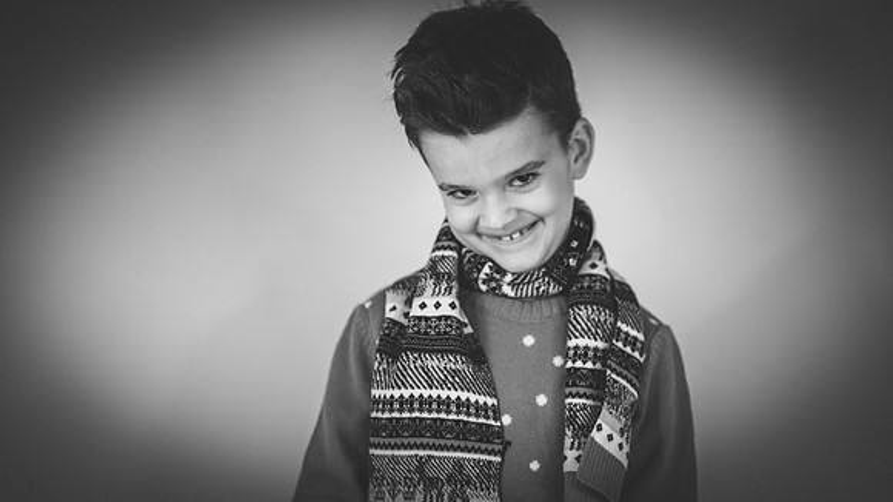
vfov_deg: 13.6
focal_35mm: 89
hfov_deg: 23.9
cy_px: 211
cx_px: 446
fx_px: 2108
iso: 100
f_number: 1.8
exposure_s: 1/80
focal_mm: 85
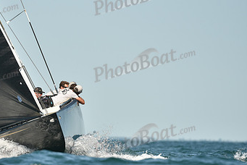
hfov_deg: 3.0
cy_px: 111
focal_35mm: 680
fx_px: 4669
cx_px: 56
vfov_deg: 2.0
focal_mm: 400
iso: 250
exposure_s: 1/1600
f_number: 5
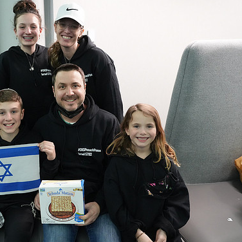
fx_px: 301
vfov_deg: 43.9
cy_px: 120
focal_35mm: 38
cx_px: 57
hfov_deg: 42.3
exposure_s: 1/80
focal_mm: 29
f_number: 5.6
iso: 6400
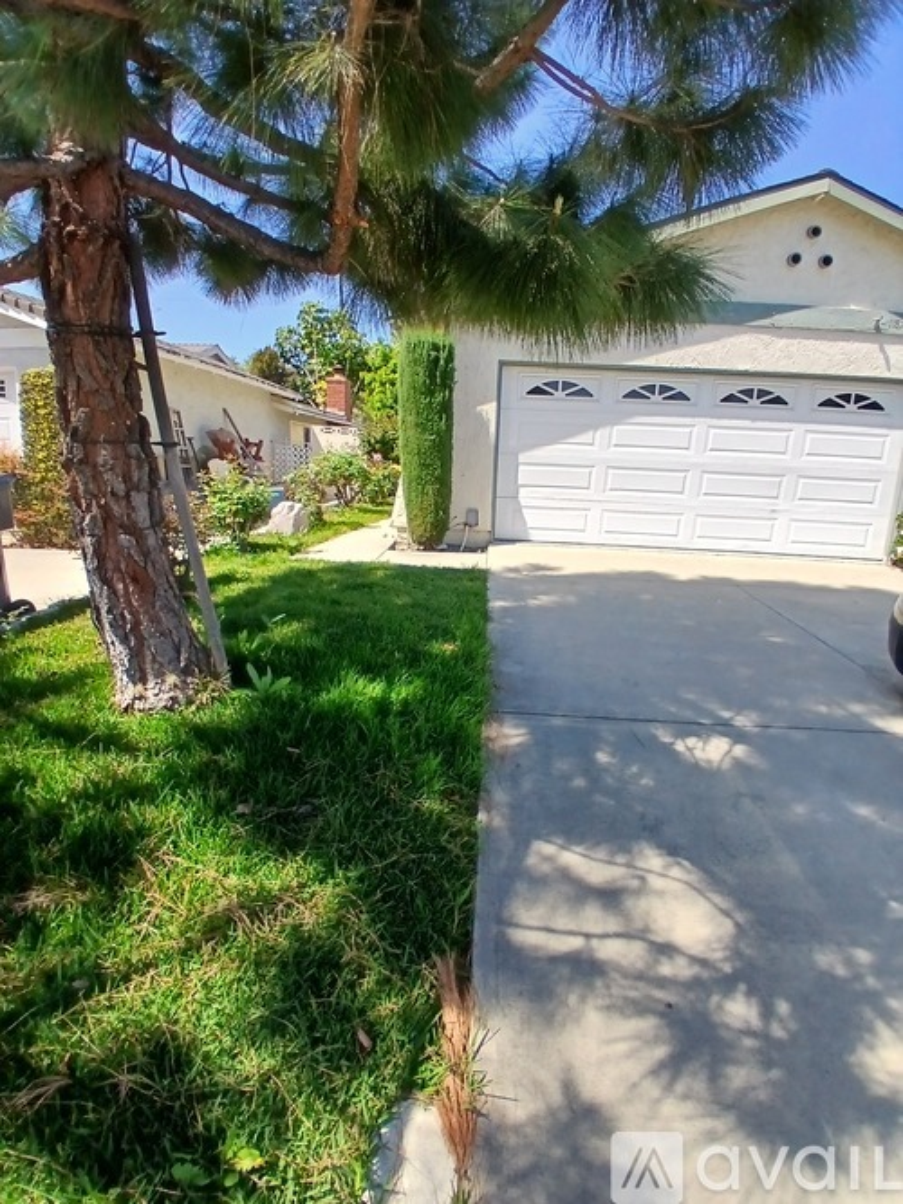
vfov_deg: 91.0
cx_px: 452
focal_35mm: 17
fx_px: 591
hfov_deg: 74.7
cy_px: 602
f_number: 2.2
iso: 50
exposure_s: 1/769
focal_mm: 1.4
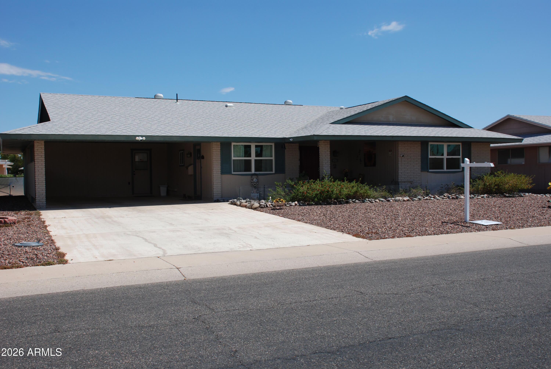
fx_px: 552
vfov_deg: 37.0
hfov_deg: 53.1
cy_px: 184
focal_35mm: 36
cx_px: 276
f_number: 8
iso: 100
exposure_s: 1/250
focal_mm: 24
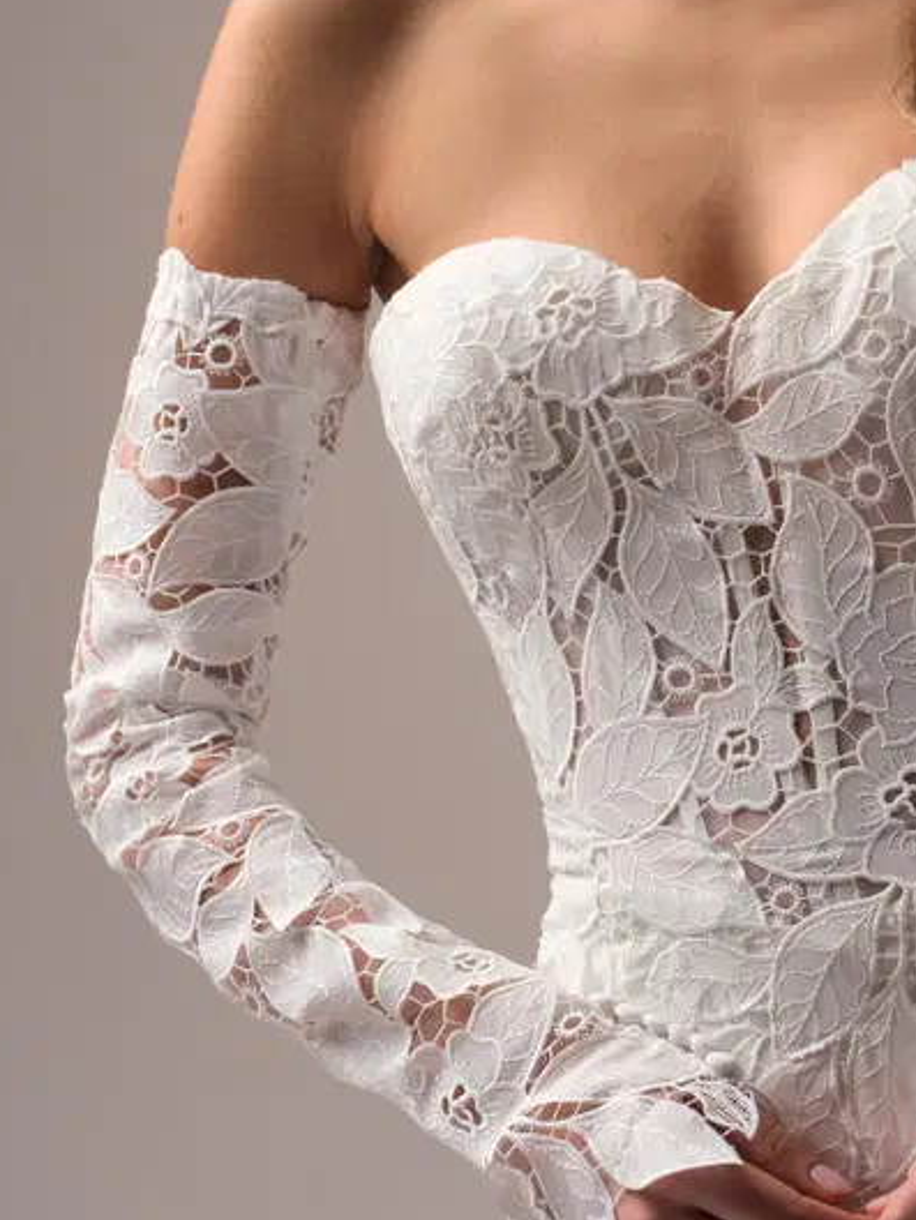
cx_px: 865
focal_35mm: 127
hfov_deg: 11.6
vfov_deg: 15.5
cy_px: 376
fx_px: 4479
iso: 640
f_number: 11
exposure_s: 1/125
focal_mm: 70.4
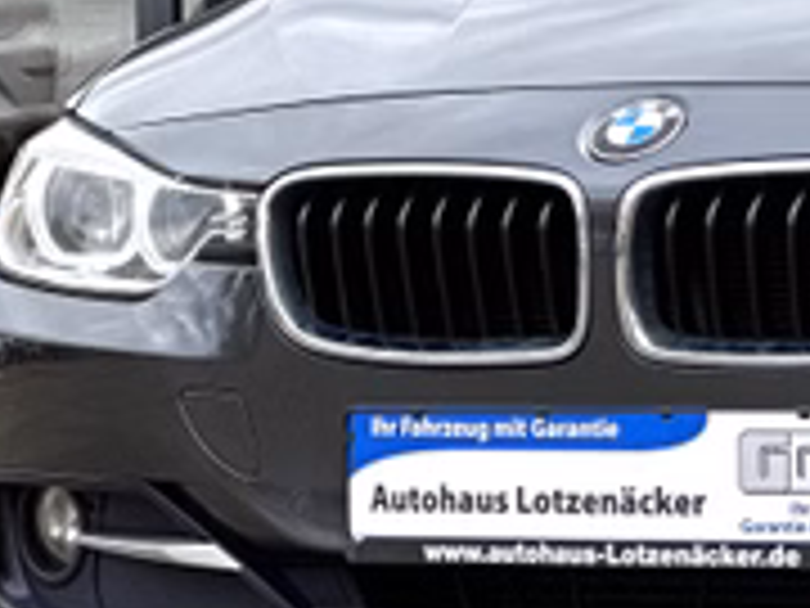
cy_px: 72
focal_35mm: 343
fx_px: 8026
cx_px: 1390
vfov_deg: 4.3
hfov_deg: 5.7
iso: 32
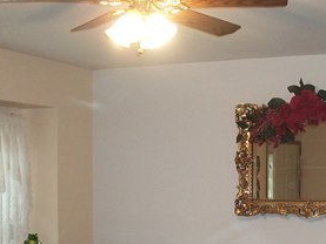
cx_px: 220
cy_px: 239
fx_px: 697
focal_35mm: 74
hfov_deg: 26.2
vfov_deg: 19.4
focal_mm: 5.7
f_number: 2.9
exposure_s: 1/60
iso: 160
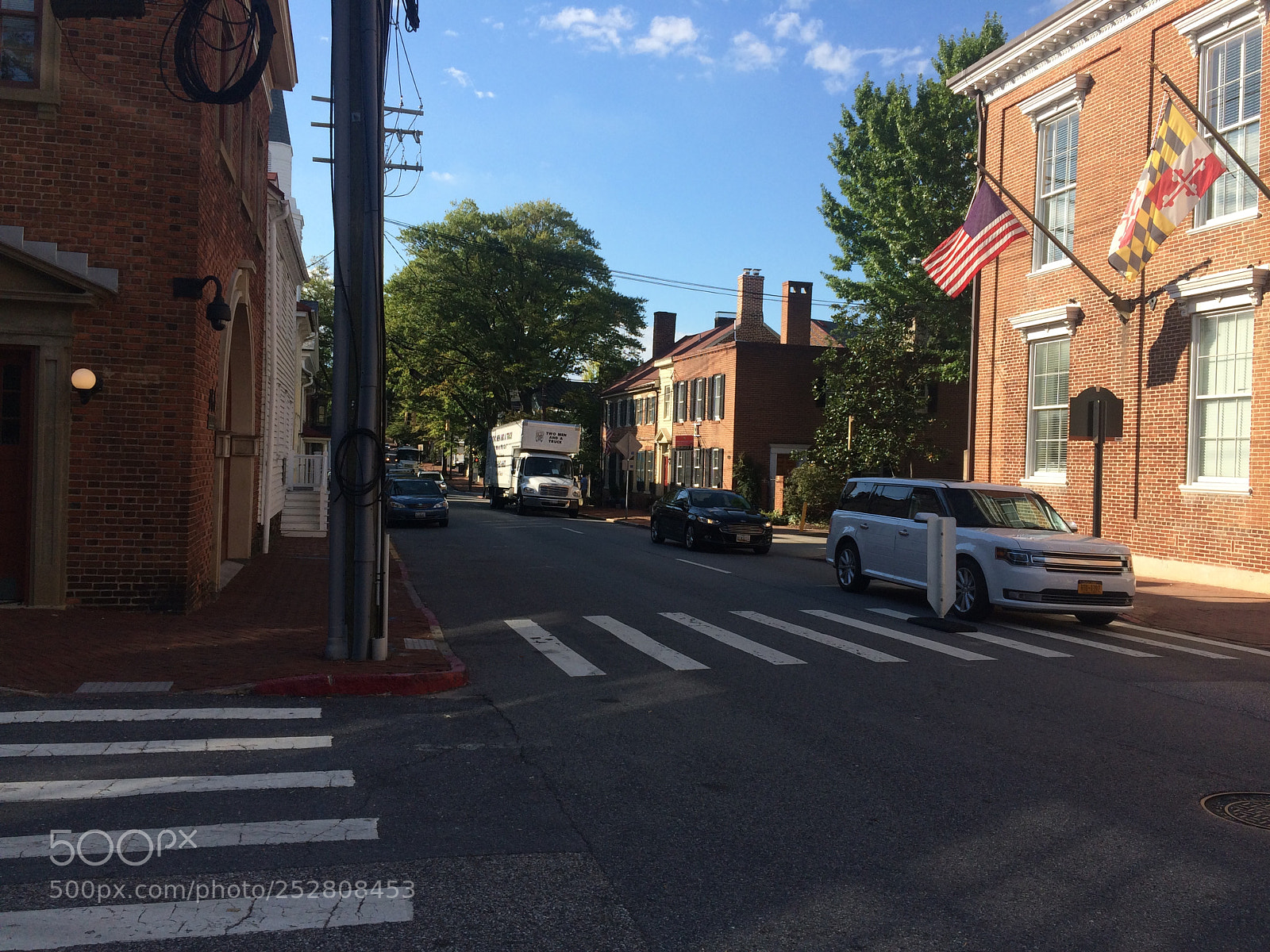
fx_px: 1064
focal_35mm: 29
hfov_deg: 61.7
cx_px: 635
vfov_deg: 48.2
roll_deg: -0.5
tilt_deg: +0.6
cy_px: 476
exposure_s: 1/1466
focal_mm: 4.15
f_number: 2.2
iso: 32
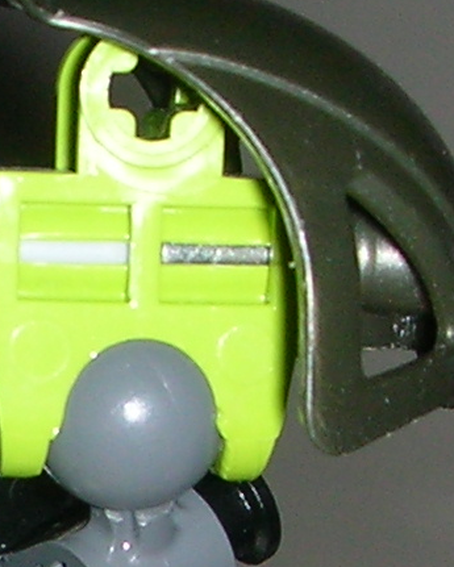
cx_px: -354
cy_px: 772
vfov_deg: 8.5
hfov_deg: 6.8
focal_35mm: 223
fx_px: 3744
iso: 50
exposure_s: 1/60.1
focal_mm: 5.8
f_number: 3
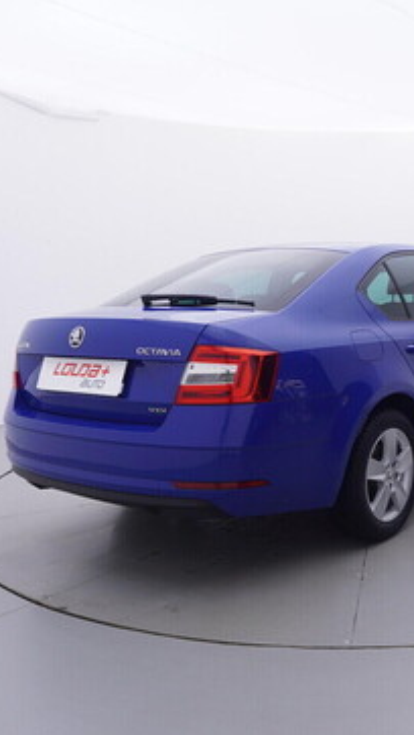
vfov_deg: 55.5
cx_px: 381
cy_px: 369
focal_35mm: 36
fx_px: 698
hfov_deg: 31.4
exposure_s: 1/80
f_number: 5
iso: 200
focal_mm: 15
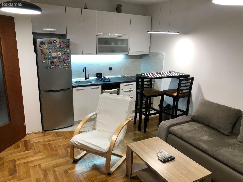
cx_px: 122
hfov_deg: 63.4
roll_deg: -1.2
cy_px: 91
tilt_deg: -15.5
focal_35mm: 28
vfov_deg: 49.7
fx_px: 197
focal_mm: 4
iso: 40
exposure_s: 1/20
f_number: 1.8
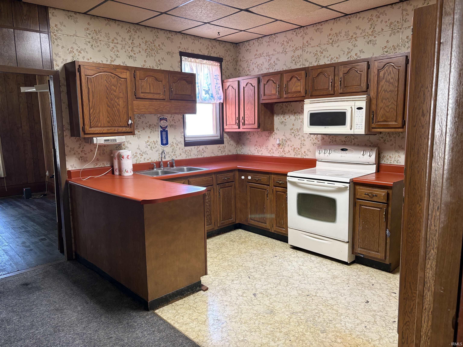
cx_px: 232
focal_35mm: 26
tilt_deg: -6.2
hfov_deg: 67.3
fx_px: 348
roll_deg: +2.0
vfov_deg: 53.1
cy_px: 174
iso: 160
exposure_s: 1/60
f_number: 1.6
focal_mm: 5.96
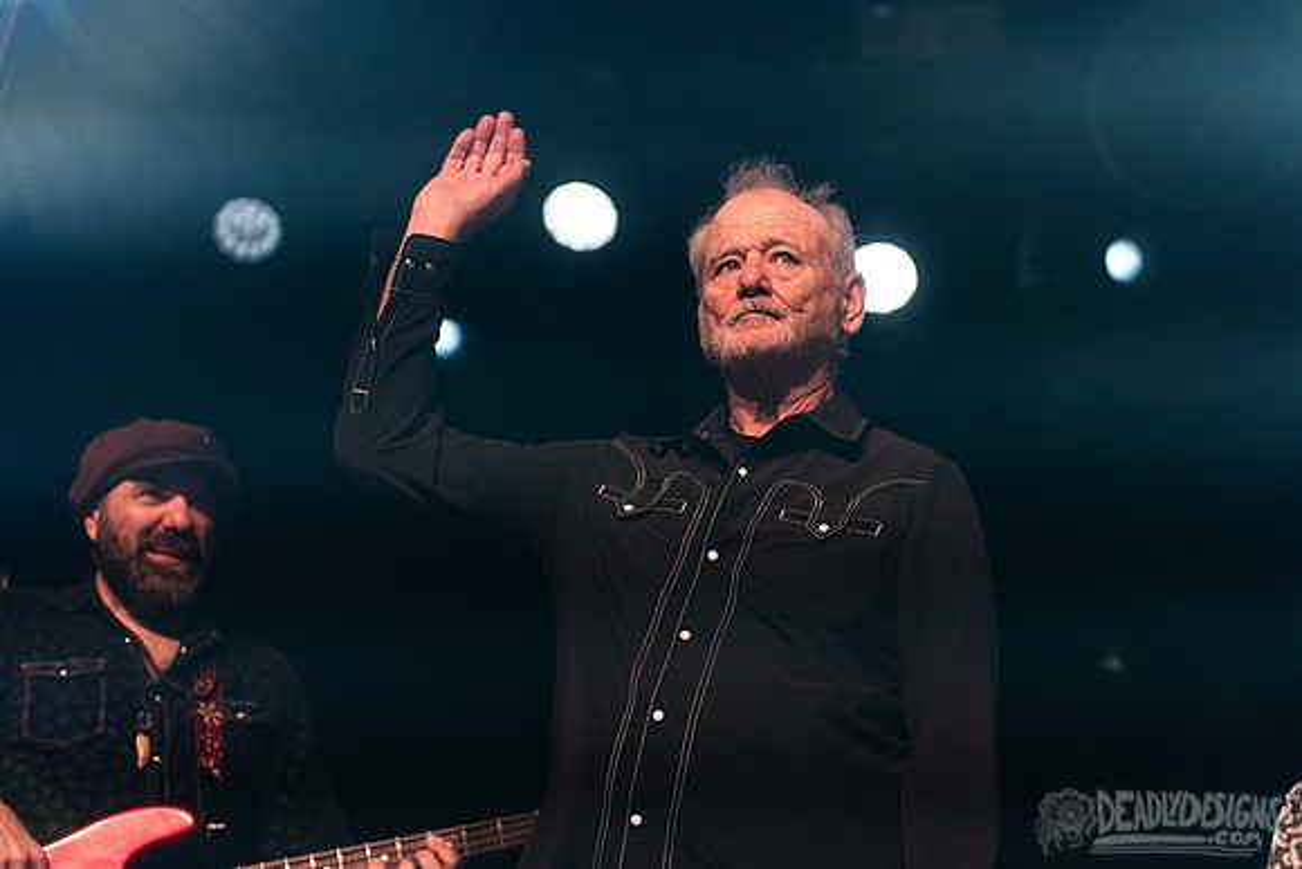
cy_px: 393
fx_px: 2897
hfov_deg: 25.3
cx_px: 745
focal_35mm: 80
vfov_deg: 17.1
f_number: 3.2
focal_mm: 70
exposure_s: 1/500
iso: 2500
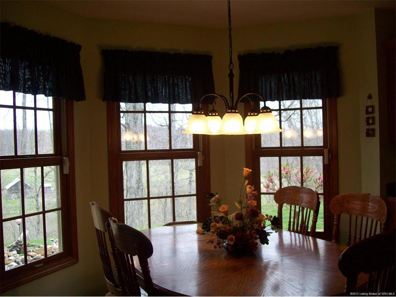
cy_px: 148
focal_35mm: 36
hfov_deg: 51.4
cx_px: 198
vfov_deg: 39.7
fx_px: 412
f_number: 2.7
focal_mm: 6
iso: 80
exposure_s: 1/106
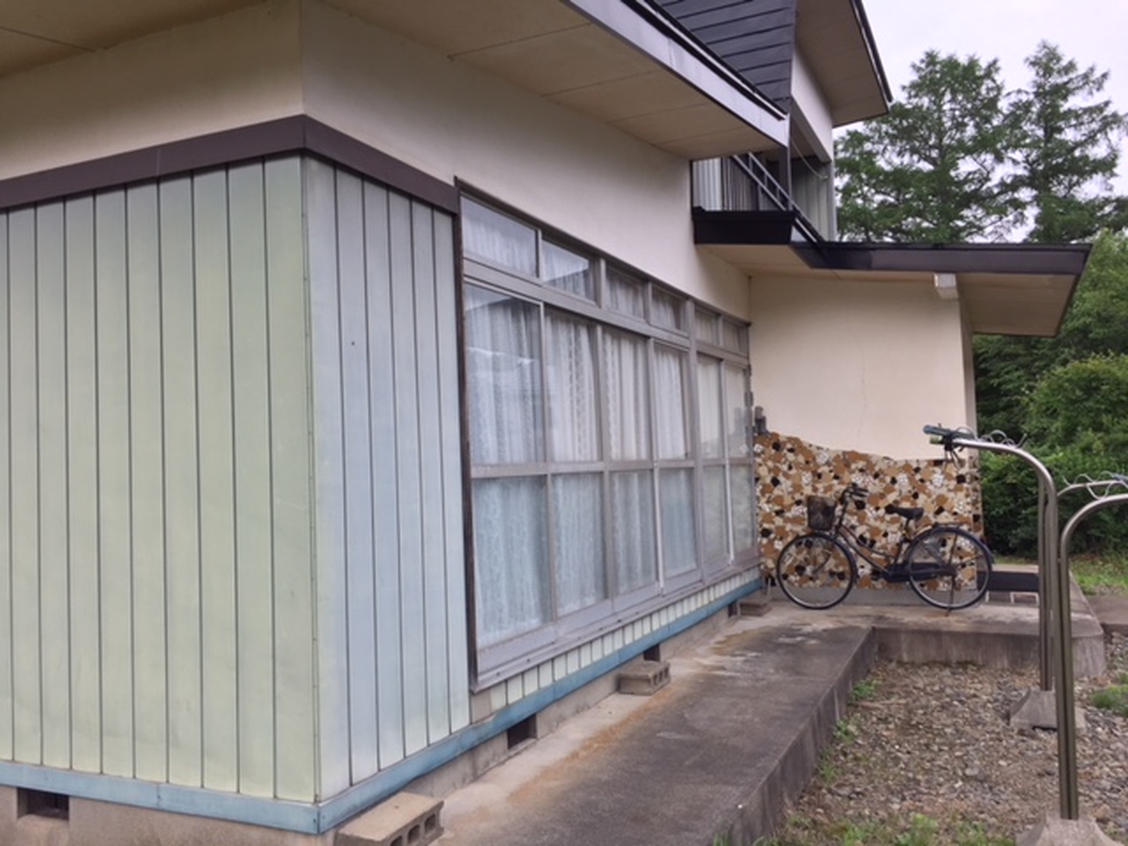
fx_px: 945
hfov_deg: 61.7
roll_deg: +1.0
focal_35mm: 29
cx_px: 564
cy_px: 423
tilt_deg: +1.7
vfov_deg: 48.2
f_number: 2.2
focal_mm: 4.15
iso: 32
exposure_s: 1/275
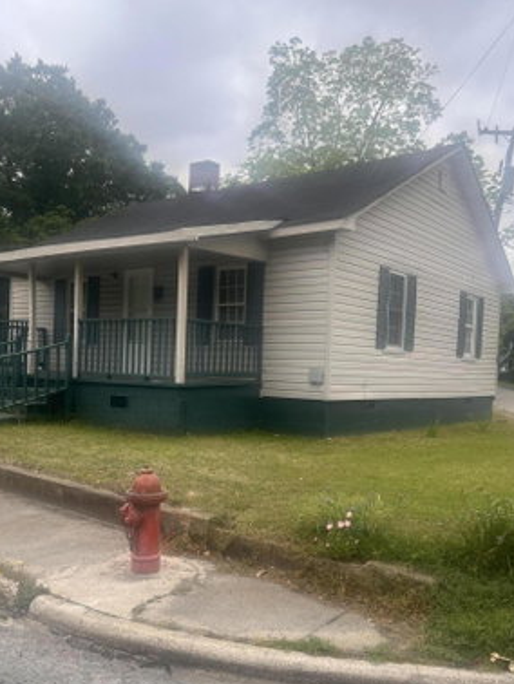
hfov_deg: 42.9
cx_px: 223
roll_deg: -1.4
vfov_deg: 55.1
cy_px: 391
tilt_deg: -3.0
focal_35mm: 33
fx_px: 653
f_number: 1.5
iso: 50
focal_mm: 5.7
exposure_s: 1/1531
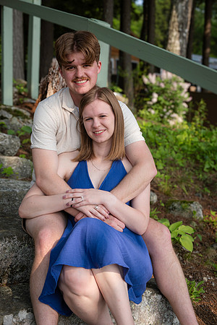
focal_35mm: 51
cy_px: 162
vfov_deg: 38.9
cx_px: 108
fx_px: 461
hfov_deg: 26.5
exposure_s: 1/480
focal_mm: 34.3
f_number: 5.6
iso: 320
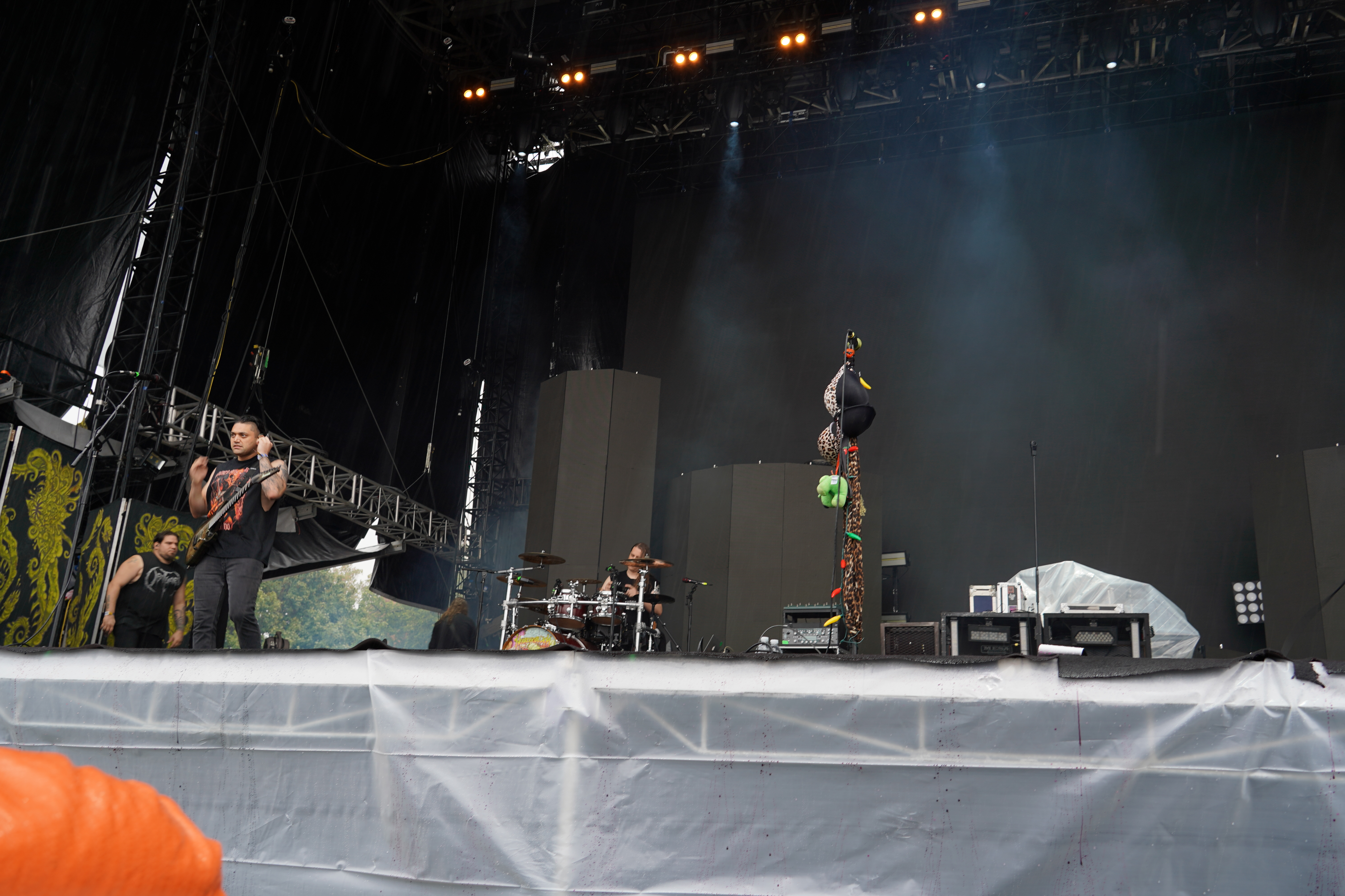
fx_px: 1083
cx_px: 672
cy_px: 448
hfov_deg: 63.7
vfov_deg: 45.0
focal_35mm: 29
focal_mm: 29
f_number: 5.6
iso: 100
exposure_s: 1/60
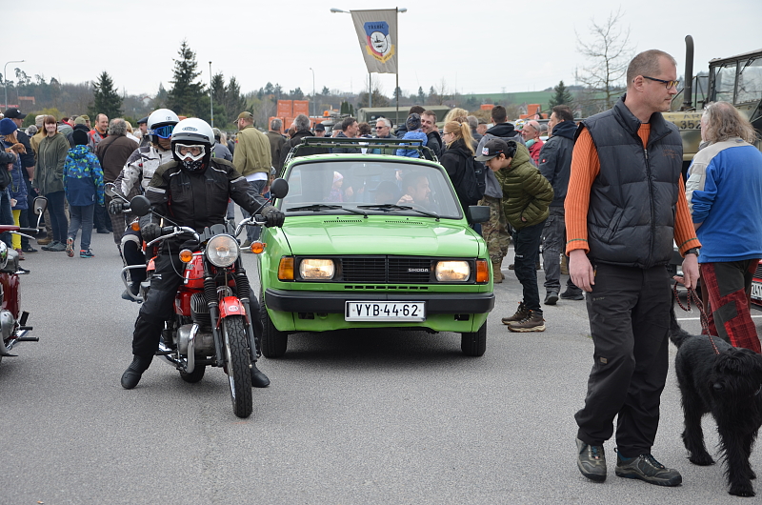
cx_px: 381
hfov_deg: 27.0
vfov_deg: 18.1
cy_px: 252
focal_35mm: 75
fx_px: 1584
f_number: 5
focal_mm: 50
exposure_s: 1/250
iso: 100
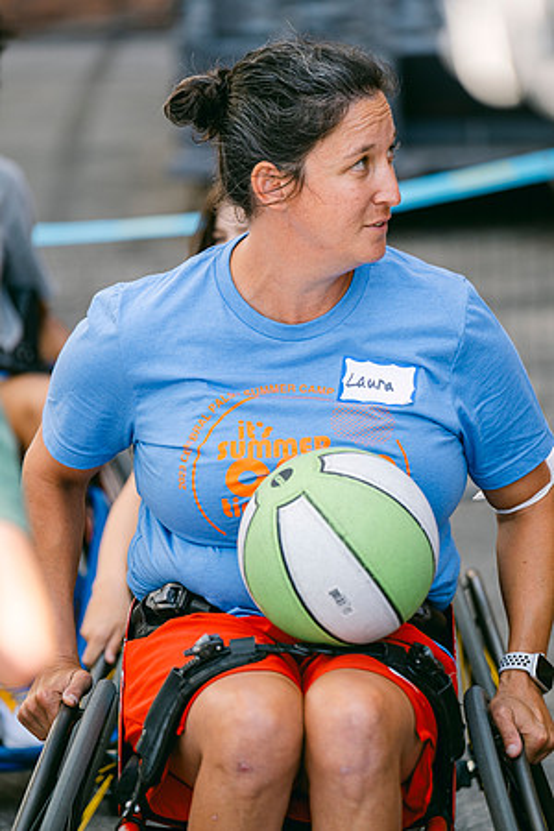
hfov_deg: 6.5
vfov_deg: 9.8
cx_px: 277
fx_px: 4847
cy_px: 416
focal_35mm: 210
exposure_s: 1/350
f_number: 2.8
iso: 160
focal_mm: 140
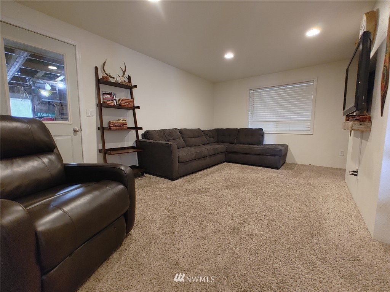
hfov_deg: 98.2
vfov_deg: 81.7
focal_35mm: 15
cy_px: 146
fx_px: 169
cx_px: 195
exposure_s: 1/24
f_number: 1.9
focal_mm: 1.78
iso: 400
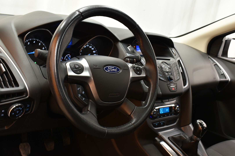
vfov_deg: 36.9
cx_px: 118
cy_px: 78
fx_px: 235
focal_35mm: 36
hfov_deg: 53.1
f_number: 8
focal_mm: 24
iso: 400
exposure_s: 1/5
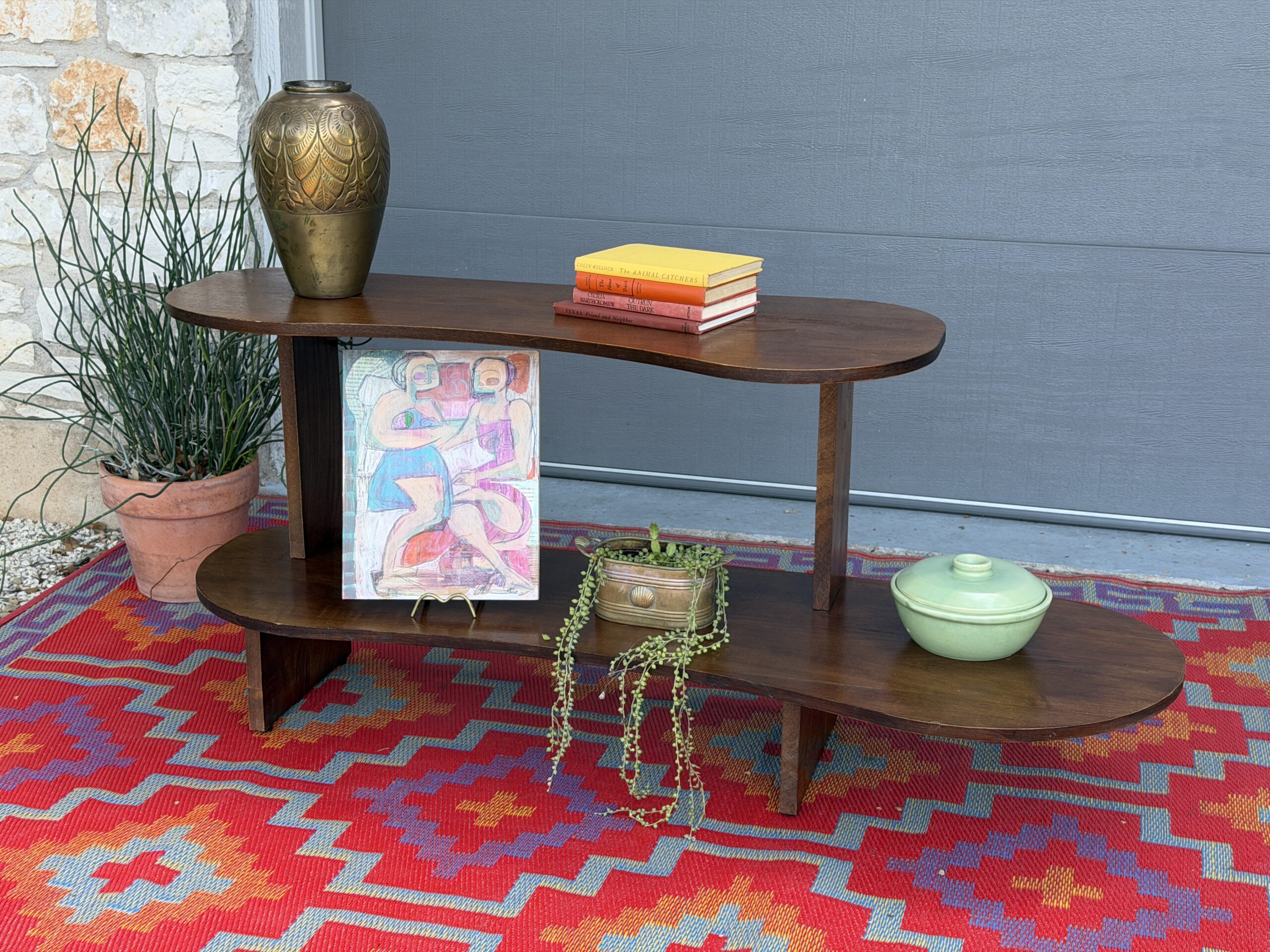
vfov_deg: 30.3
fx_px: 1761
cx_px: 635
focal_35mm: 48
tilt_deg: -14.5
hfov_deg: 39.7
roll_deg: -0.3
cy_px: 476
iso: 50
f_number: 1.78
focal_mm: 6.76
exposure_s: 1/146
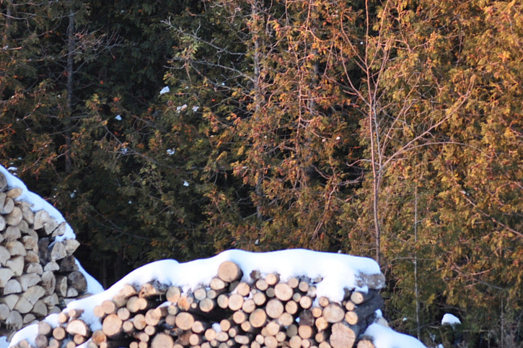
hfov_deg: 6.9
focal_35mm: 298
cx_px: 338
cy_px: 31
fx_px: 4325
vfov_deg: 4.6
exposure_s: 1/60
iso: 450
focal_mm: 90
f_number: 4.5
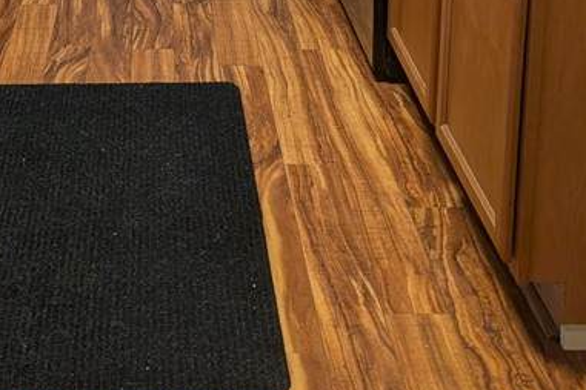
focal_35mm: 67
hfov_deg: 29.4
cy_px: -183
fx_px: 1091
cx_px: 112
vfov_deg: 18.2
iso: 89
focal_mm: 6.9
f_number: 1.68
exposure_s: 1/30
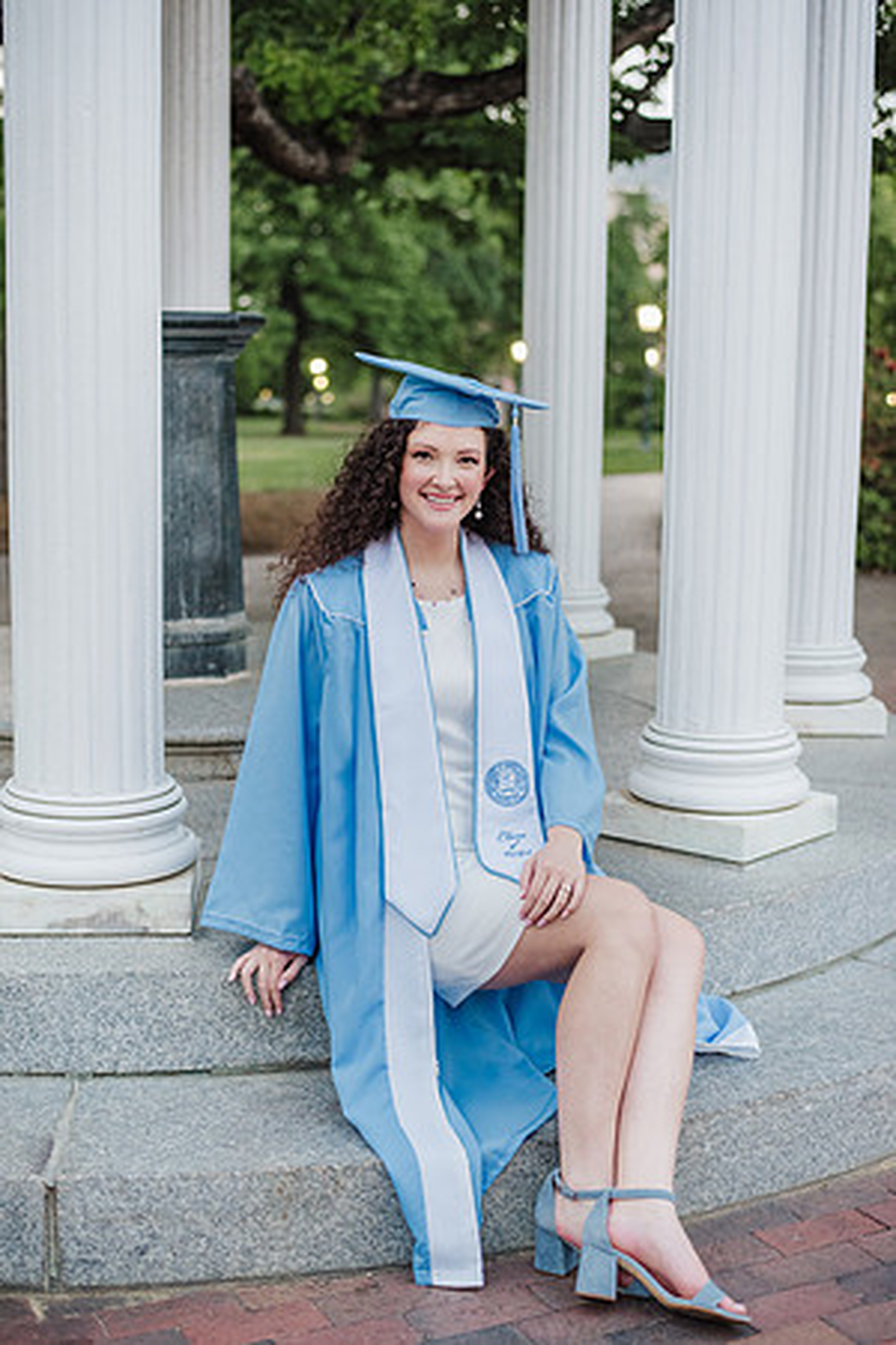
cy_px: 672
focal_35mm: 50
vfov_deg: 39.6
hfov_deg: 27.0
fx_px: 1867
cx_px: 448
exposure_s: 1/400
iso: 1600
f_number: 2.5
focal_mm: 50
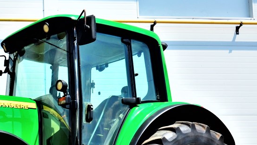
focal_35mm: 88
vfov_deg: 13.5
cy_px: 162
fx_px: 600
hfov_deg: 23.4
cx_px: 12
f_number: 7.1
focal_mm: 24
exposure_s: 1/400
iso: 125
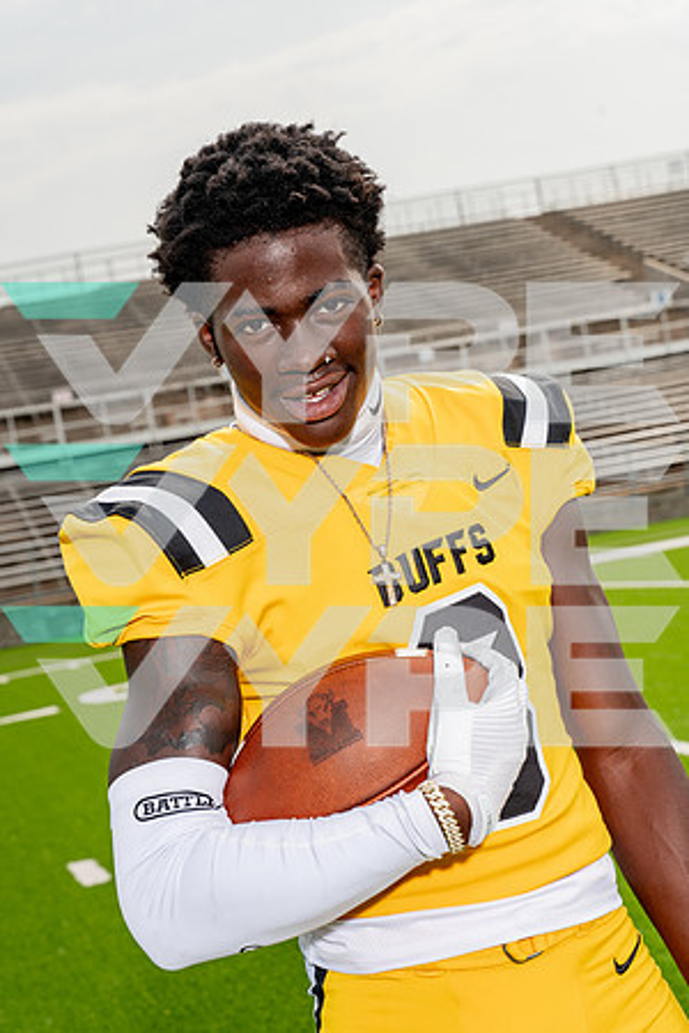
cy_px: 516
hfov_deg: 19.5
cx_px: 344
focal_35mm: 70
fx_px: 2009
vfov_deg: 28.8
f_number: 8
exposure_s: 1/250
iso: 100
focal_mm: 70
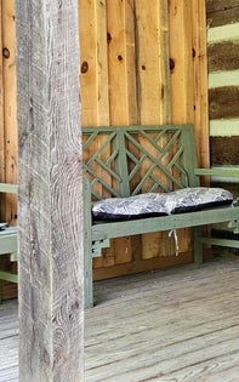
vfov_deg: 30.6
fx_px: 688
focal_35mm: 66
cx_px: 294
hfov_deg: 18.6
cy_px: 106
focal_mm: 5.4
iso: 160
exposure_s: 1/120
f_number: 1.8
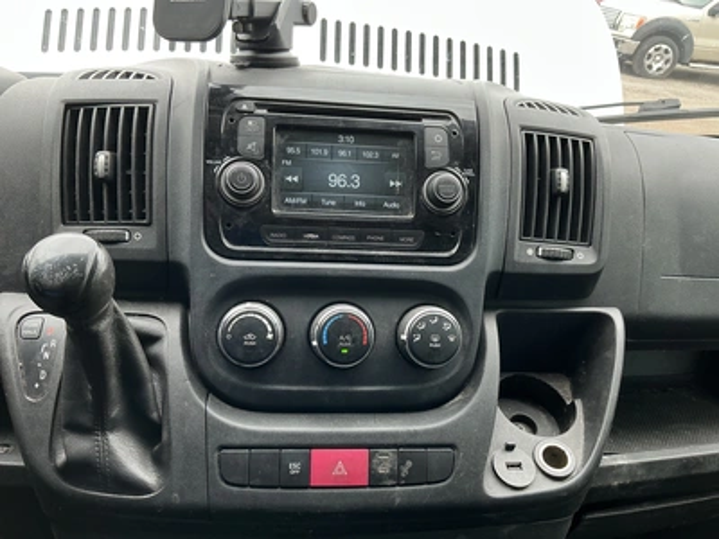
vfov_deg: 49.7
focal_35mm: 28
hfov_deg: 63.4
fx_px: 582
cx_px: 360
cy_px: 270
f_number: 1.8
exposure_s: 1/122
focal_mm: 3
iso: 40
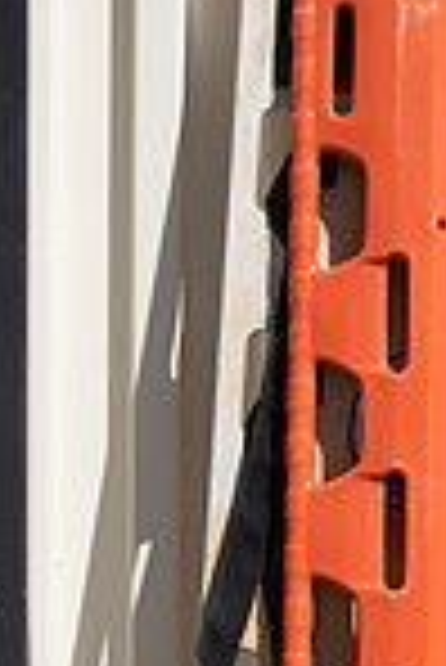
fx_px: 3949
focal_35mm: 213
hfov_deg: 6.5
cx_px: 383
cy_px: 554
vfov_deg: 9.6
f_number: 3.5
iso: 160
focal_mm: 70
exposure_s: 1/4000
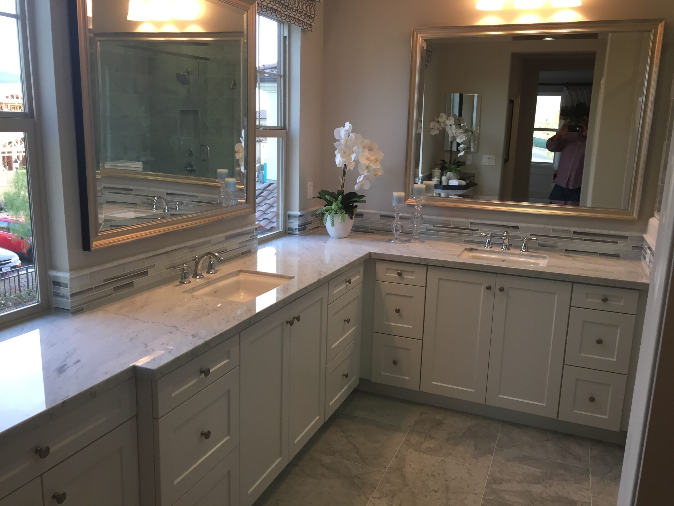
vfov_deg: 48.2
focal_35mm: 29
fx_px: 565
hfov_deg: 61.7
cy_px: 253
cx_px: 337
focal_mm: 4.15
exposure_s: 1/40
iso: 40
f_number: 2.2
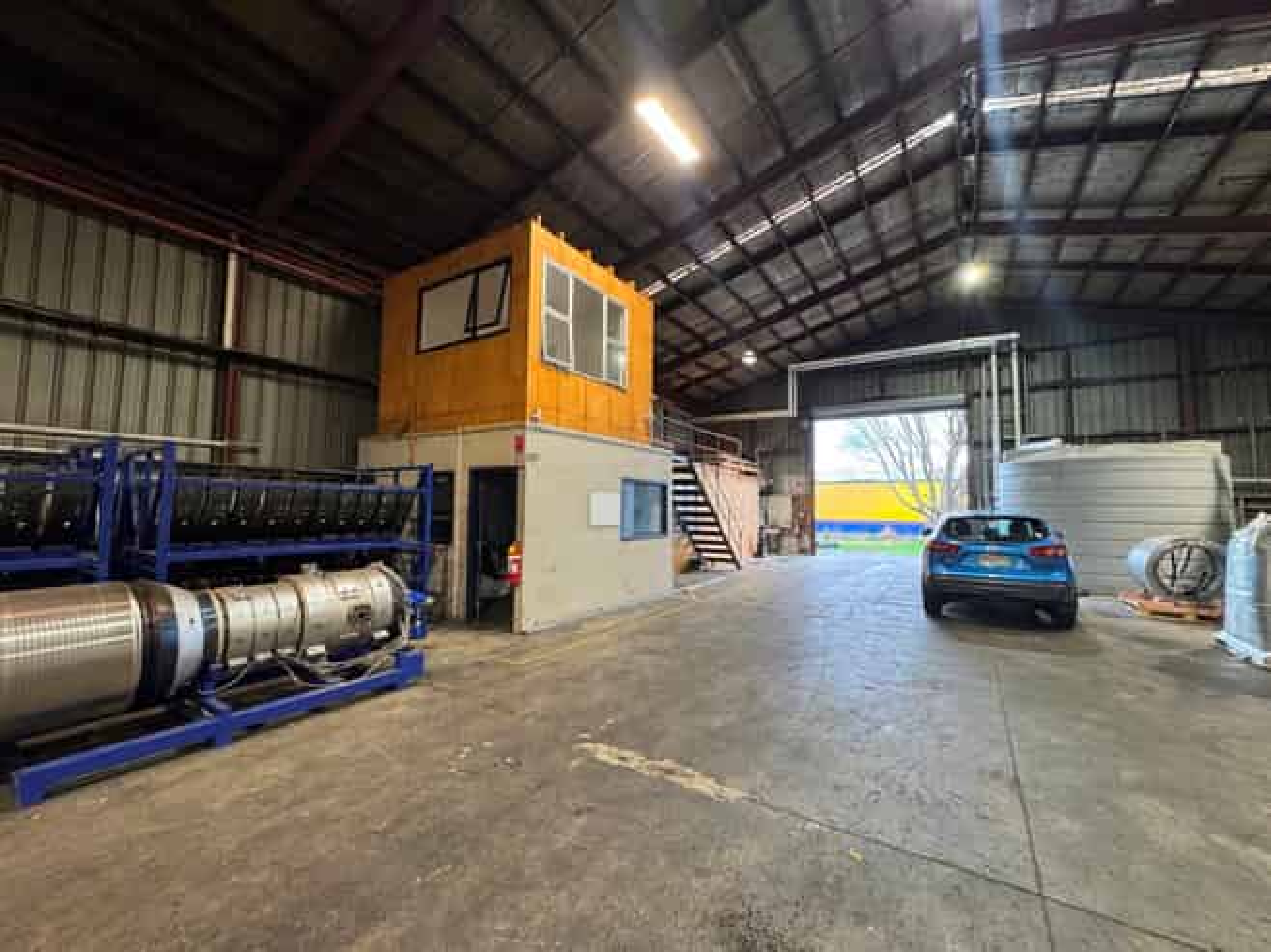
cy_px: 476
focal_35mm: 14
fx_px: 514
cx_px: 636
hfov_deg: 102.1
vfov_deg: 85.6
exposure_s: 1/50
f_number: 2.2
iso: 200
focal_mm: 2.22
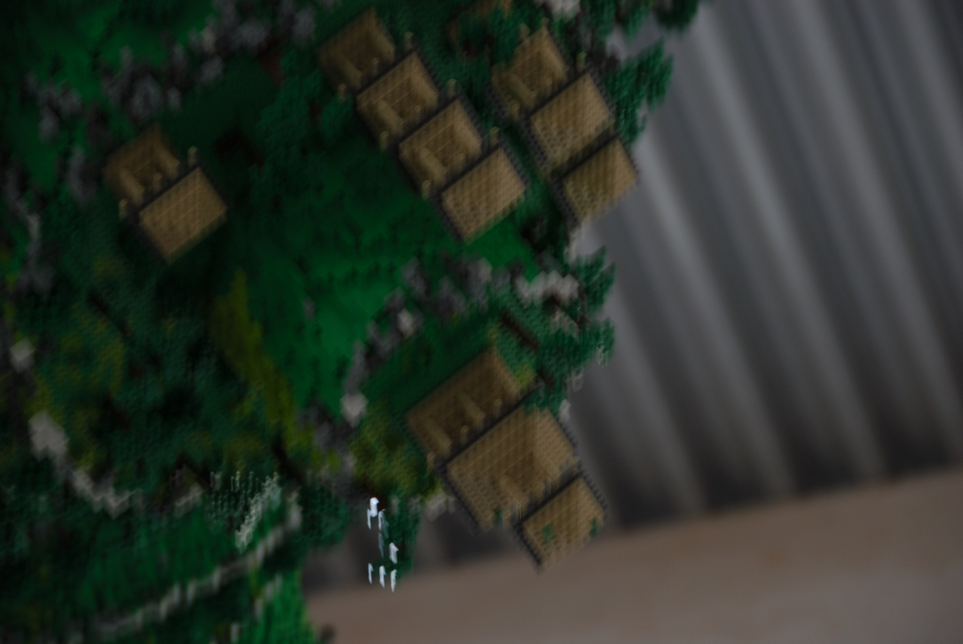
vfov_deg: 8.2
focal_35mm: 168
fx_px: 4498
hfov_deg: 12.2
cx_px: 482
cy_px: 322
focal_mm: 112
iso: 100
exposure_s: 1/10
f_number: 5.3
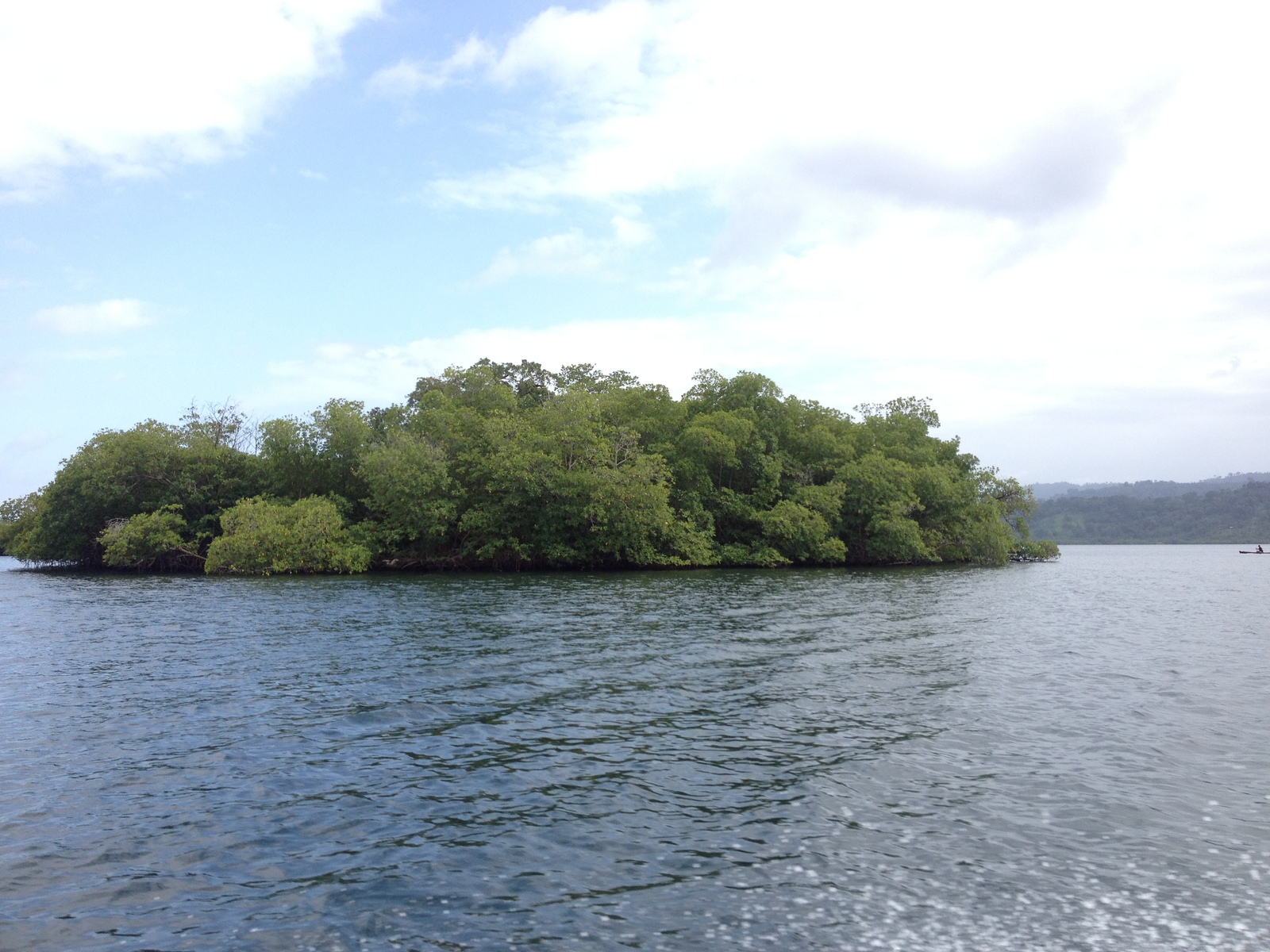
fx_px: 1284
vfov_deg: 40.7
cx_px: 635
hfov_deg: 52.6
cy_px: 476
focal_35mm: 35
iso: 50
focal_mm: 4.28
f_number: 2.4
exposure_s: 1/905
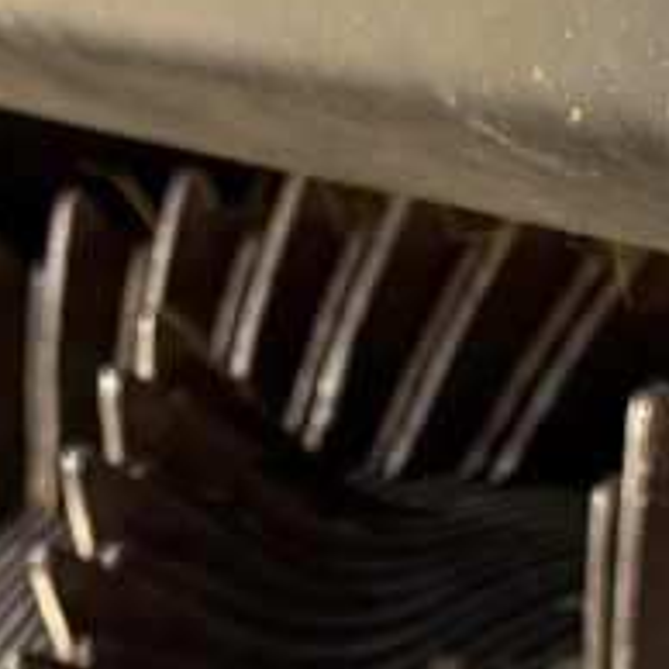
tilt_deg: -19.2
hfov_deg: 10.2
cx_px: 372
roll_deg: +1.5
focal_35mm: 171
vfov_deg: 9.8
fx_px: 3739
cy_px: 1155
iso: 125
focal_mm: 5.96
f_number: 1.6
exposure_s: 1/131
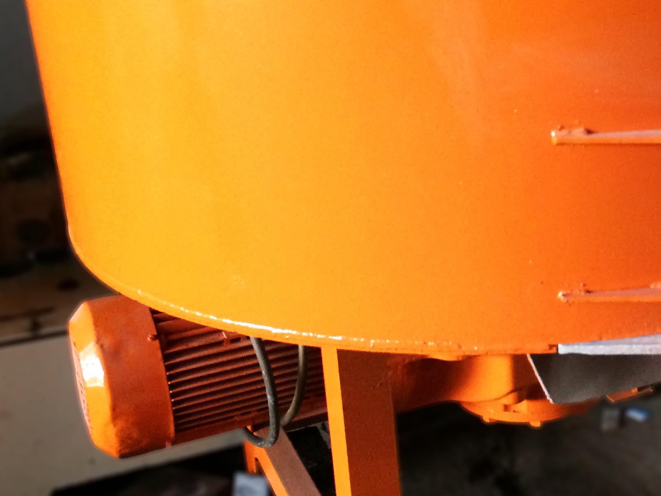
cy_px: 230
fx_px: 1127
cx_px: 583
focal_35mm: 59
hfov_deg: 31.3
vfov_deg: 24.8
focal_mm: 4.15
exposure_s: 1/20
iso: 250
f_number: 2.2
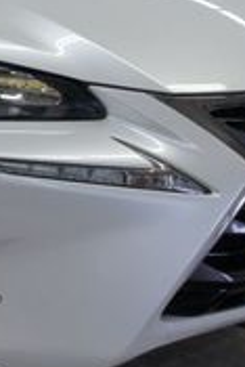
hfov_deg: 11.2
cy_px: 65
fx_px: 1170
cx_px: -193
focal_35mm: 115
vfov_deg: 17.6
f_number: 4.5
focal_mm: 21
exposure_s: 1/50
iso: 200
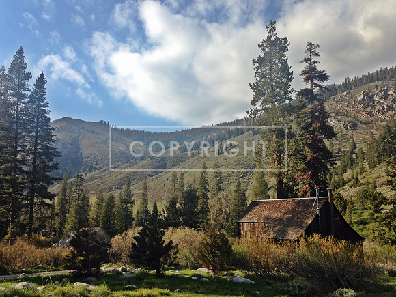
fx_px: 378
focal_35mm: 33
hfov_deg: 55.4
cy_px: 148
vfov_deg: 42.9
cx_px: 198
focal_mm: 4.12
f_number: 2.4
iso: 50
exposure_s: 1/1506
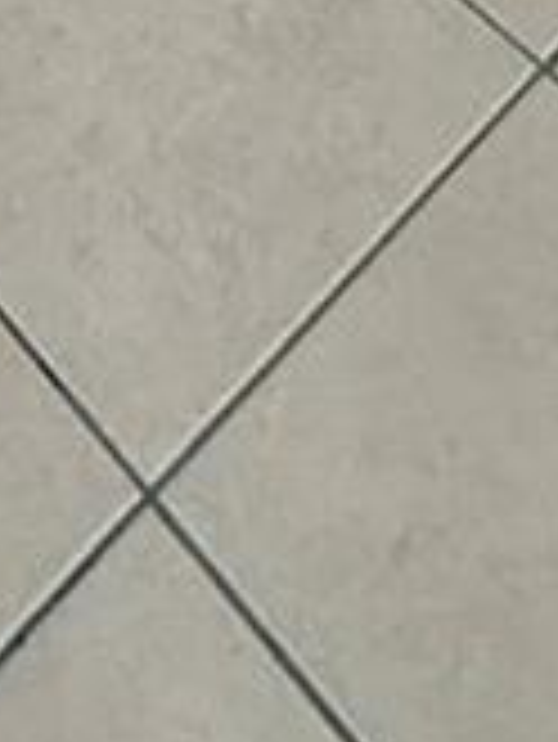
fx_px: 2189
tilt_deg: -8.7
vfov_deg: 10.2
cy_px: -1713
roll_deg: -0.2
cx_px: -207
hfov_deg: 13.9
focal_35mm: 102
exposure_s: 1/99
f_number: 2.2
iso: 250
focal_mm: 2.22
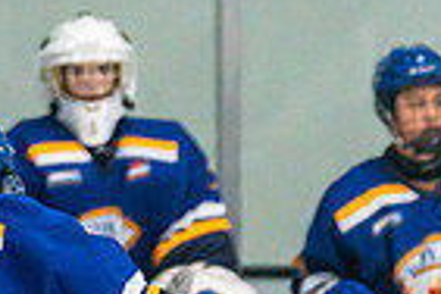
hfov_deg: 2.3
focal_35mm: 879
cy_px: 484
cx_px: 101
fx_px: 10767
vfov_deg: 1.6
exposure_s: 1/1250
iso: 3200
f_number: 2.8
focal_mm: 158
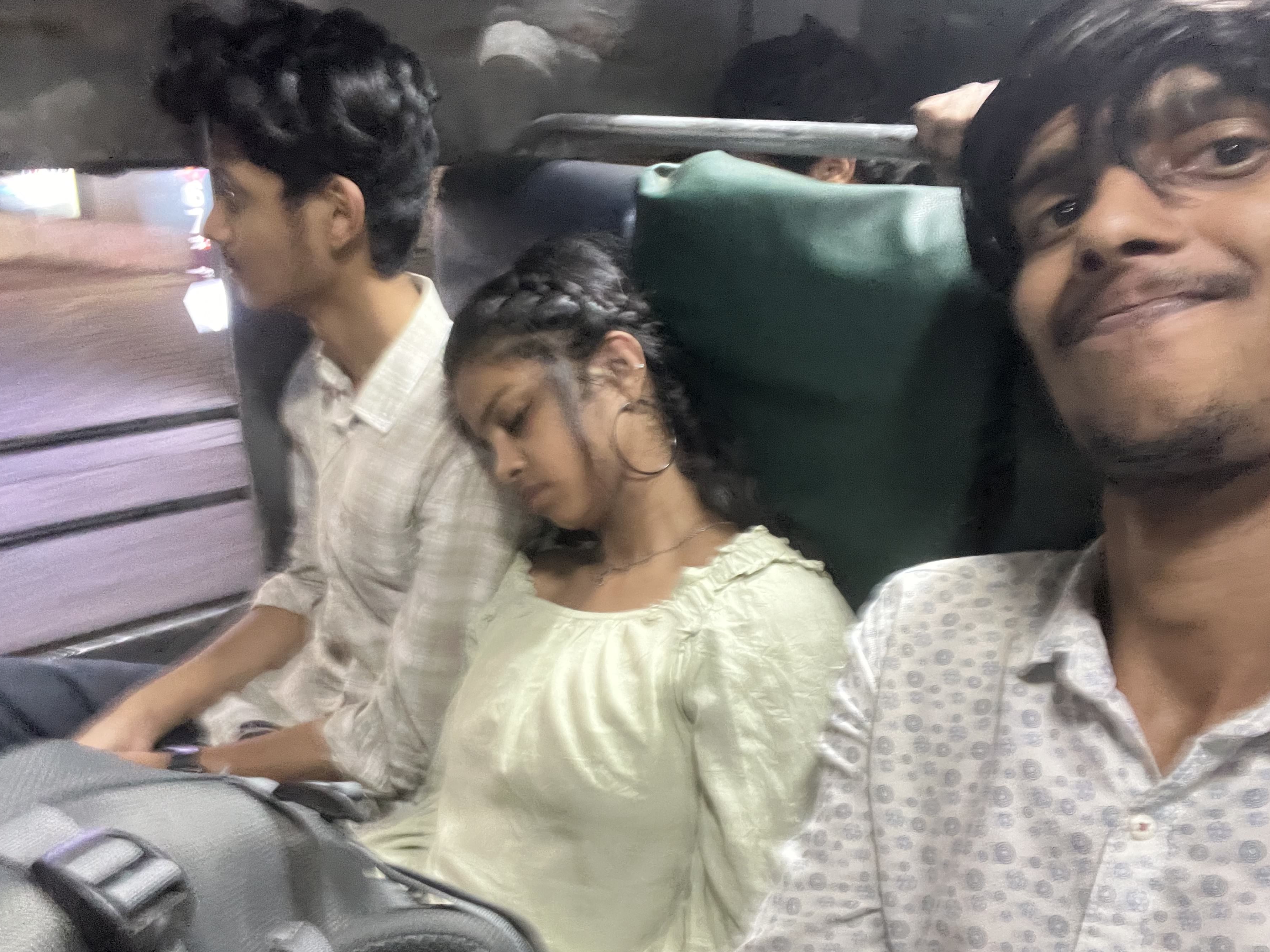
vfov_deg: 53.0
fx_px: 954
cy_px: 519
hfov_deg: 67.3
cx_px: 606
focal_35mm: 26
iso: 640
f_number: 2.2
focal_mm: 2.71
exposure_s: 1/17
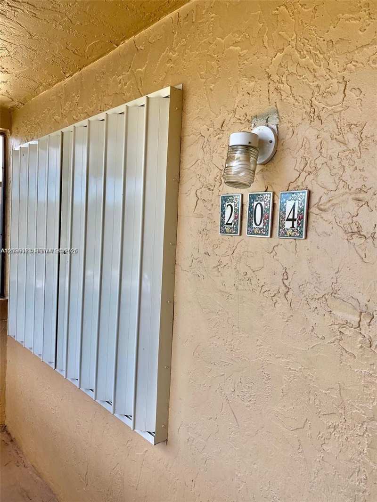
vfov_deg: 67.3
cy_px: 251
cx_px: 188
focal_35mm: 26
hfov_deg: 53.1
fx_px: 377
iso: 32
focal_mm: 4.25
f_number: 1.8
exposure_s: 1/175
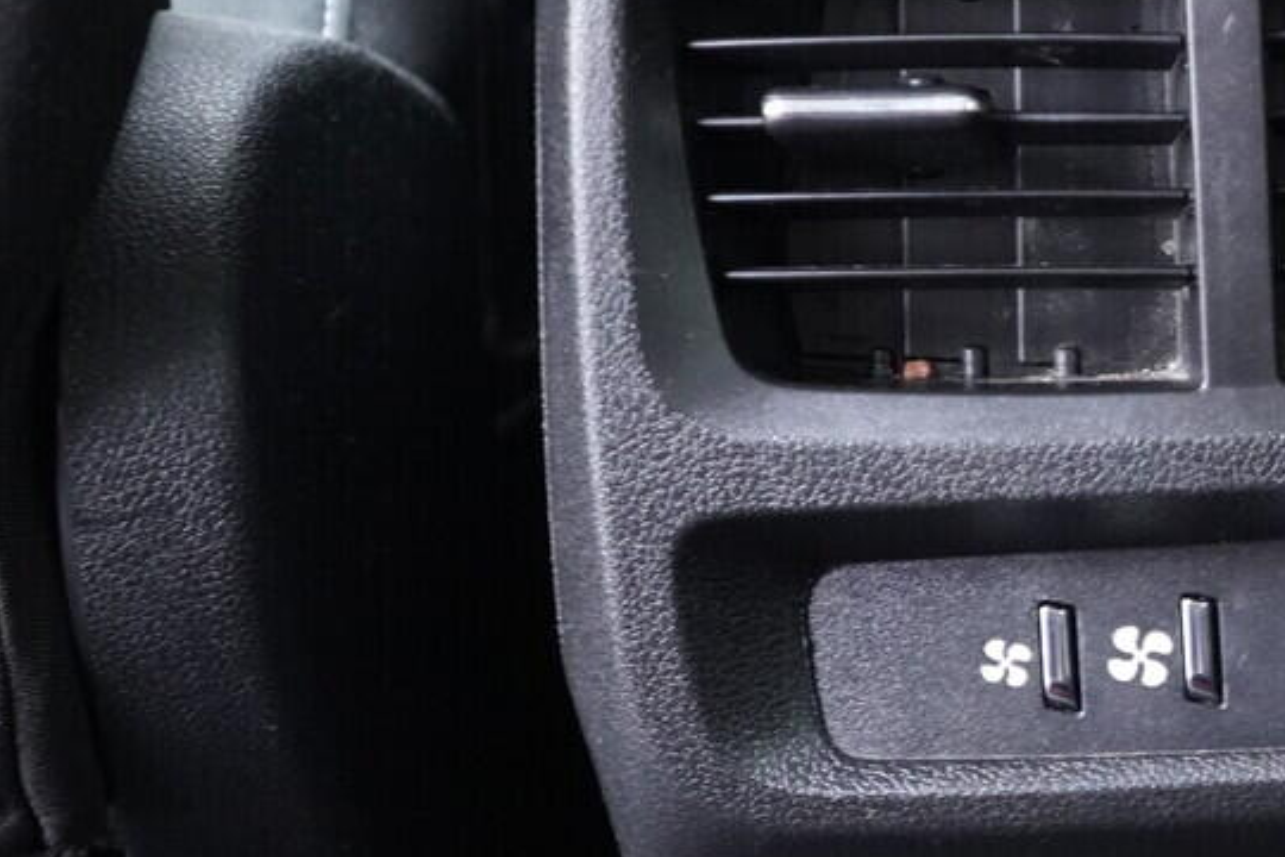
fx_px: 3426
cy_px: 521
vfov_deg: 14.2
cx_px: 1287
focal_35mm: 96
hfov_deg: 20.6
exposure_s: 1/40
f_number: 2.8
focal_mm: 24
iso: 2500
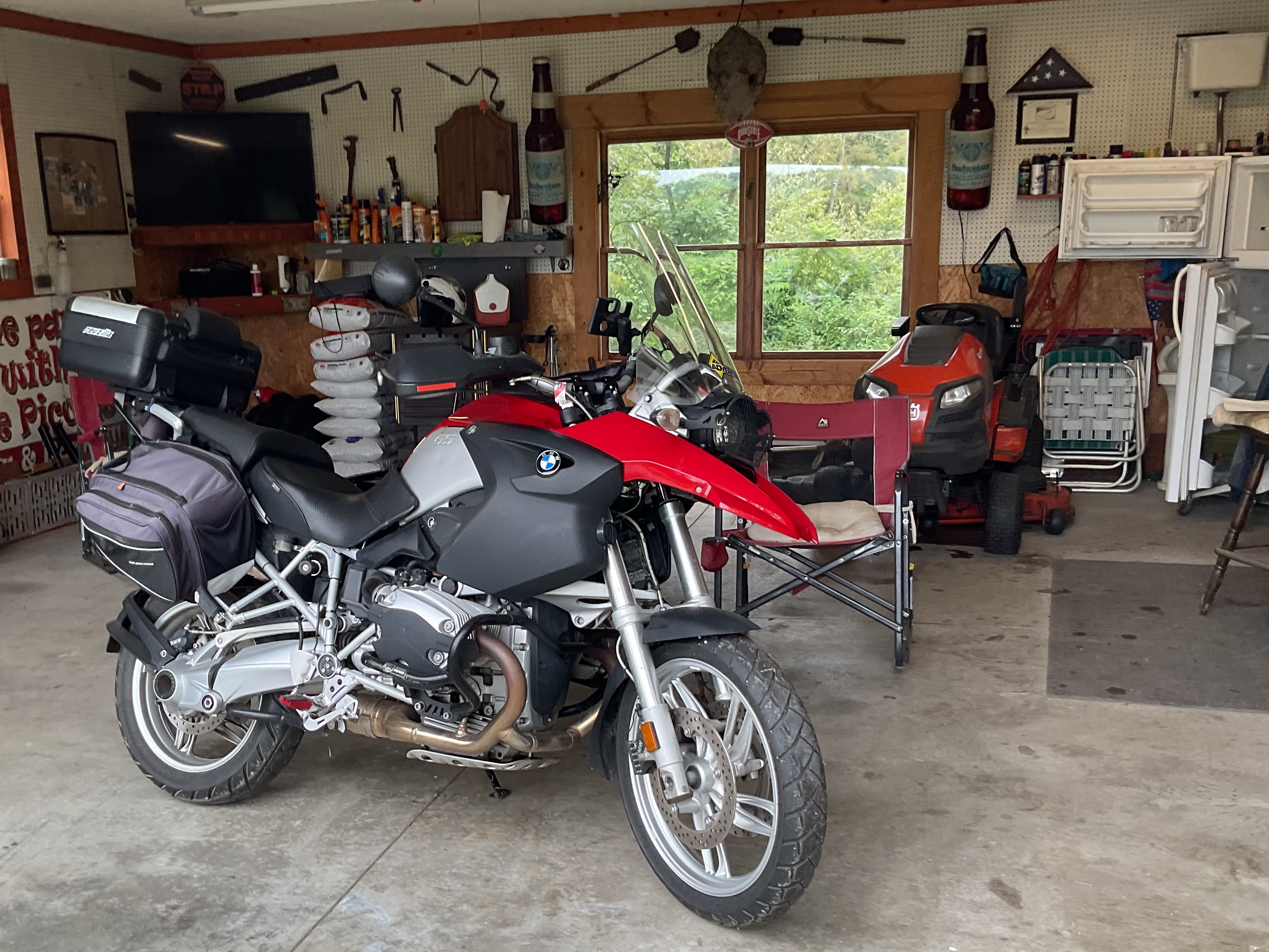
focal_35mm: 38
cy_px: 595
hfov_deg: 48.9
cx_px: 553
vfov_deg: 37.5
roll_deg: +3.3
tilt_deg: -12.7
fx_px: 1393
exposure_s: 1/120
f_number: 1.8
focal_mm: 3
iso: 20
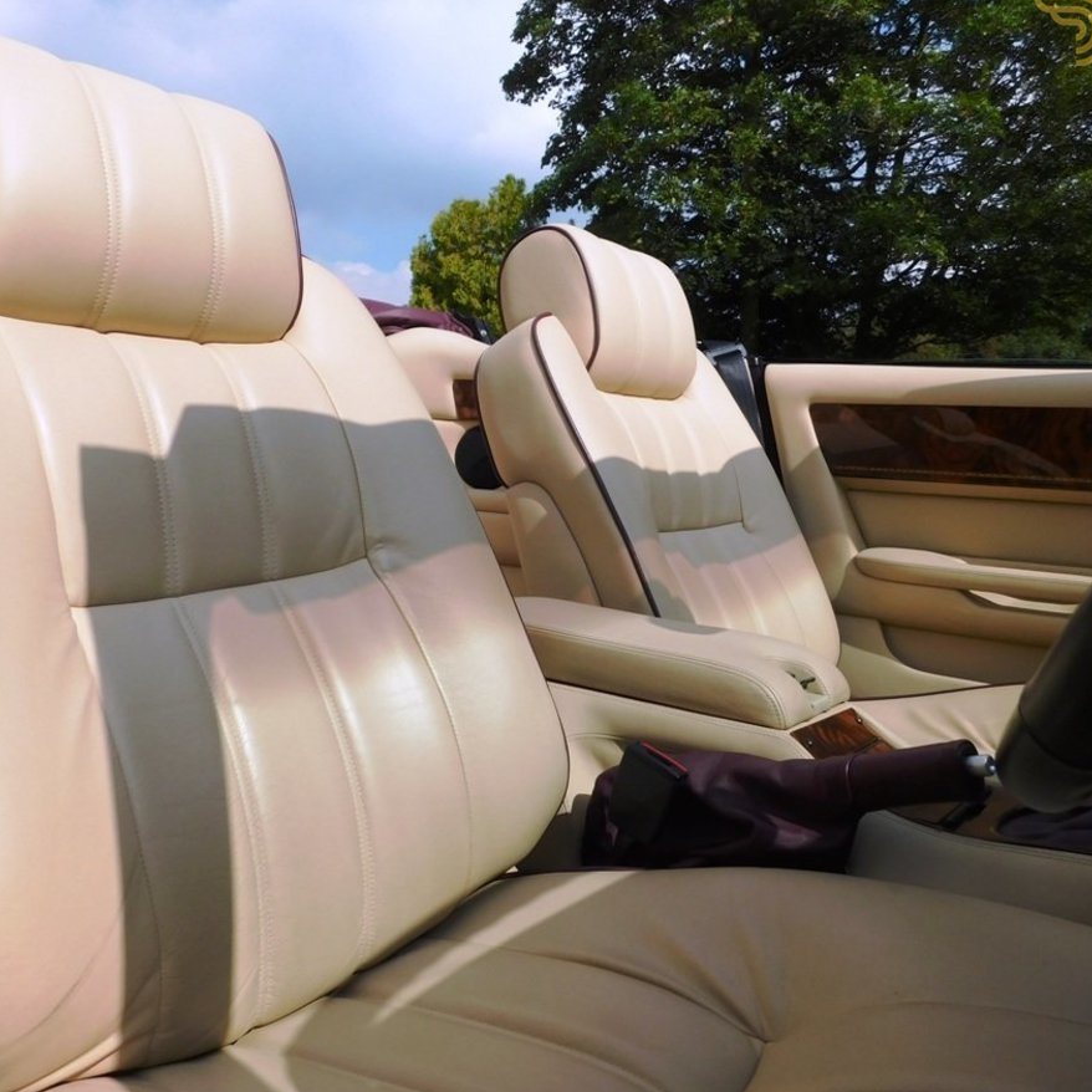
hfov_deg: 55.5
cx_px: 486
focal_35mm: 29
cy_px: 540
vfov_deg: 55.6
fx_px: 1035
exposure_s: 1/640
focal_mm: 4.1
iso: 125
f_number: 6
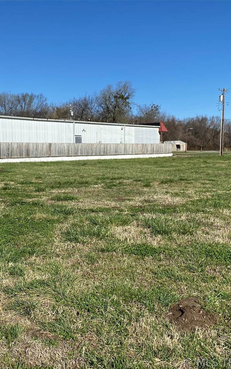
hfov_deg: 34.4
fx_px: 373
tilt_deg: -6.5
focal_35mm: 37
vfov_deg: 52.7
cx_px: 102
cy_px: 185
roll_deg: +0.6
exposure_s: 1/3846
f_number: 1.8
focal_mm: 4.25
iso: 32
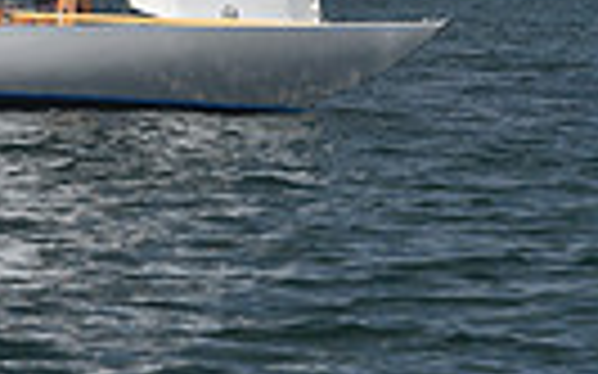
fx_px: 6858
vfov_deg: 3.0
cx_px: 106
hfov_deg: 5.0
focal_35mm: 421
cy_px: -856
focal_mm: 95
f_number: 7.1
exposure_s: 1/800
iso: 320
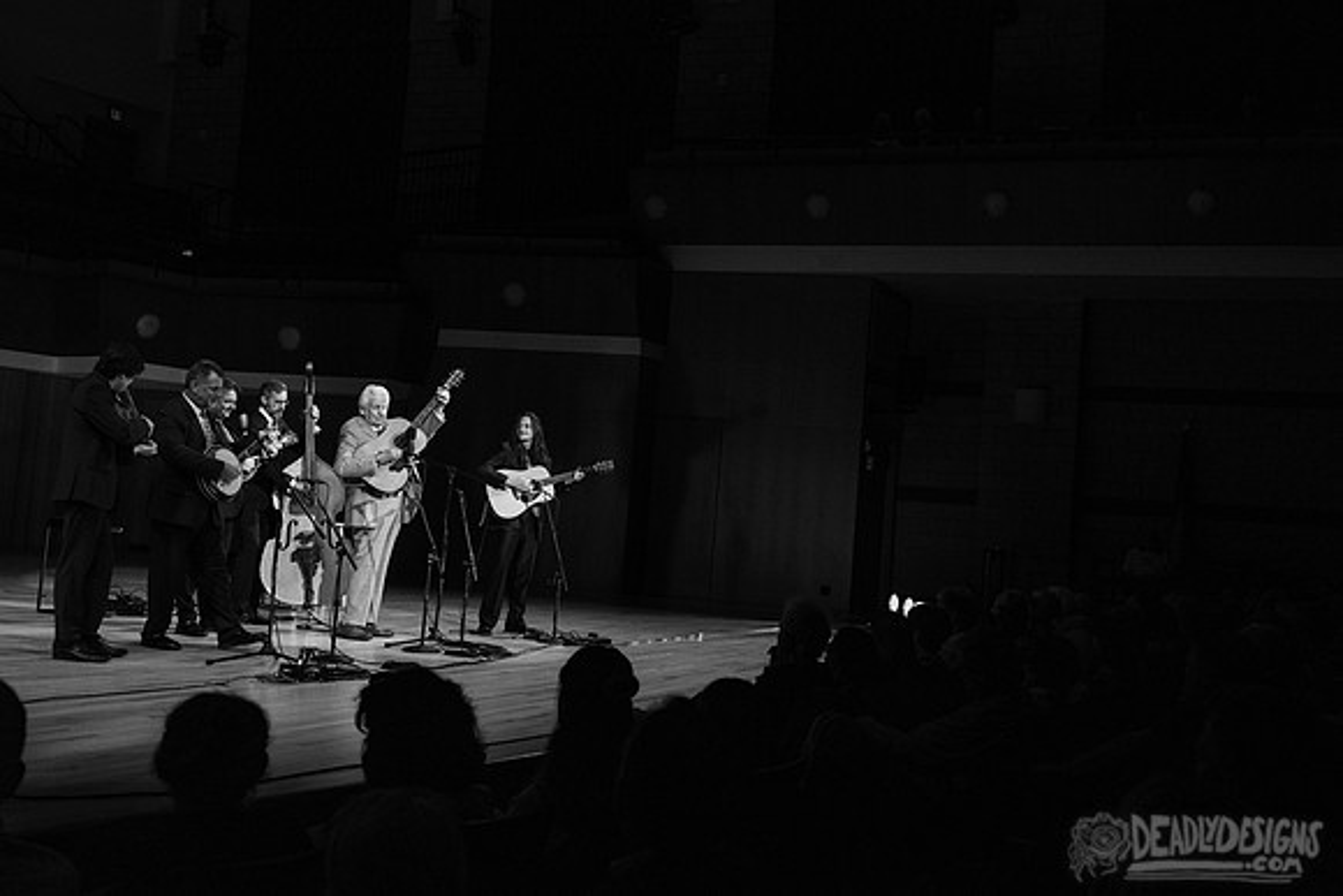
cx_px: 781
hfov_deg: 47.4
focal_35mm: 41
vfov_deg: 32.8
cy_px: 402
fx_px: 1523
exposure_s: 1/500
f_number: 5
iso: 2500
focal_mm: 35
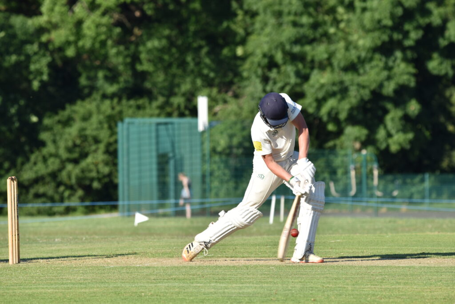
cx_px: 228
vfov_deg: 3.2
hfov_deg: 4.7
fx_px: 5498
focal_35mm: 435
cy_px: 152
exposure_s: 1/800
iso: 200
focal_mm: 290
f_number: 7.1
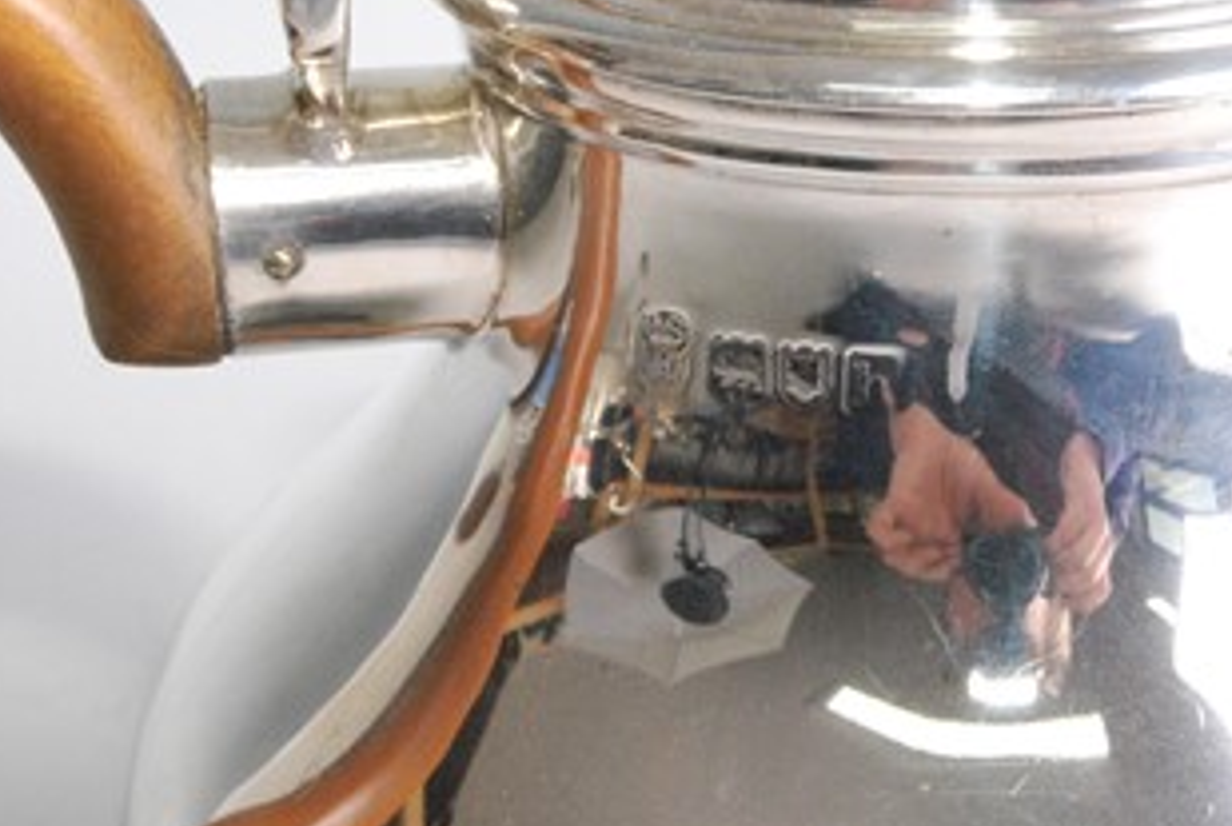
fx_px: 3655
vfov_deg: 12.9
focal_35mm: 107
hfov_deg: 19.1
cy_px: 365
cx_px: 770
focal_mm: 55
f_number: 20
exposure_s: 1/125
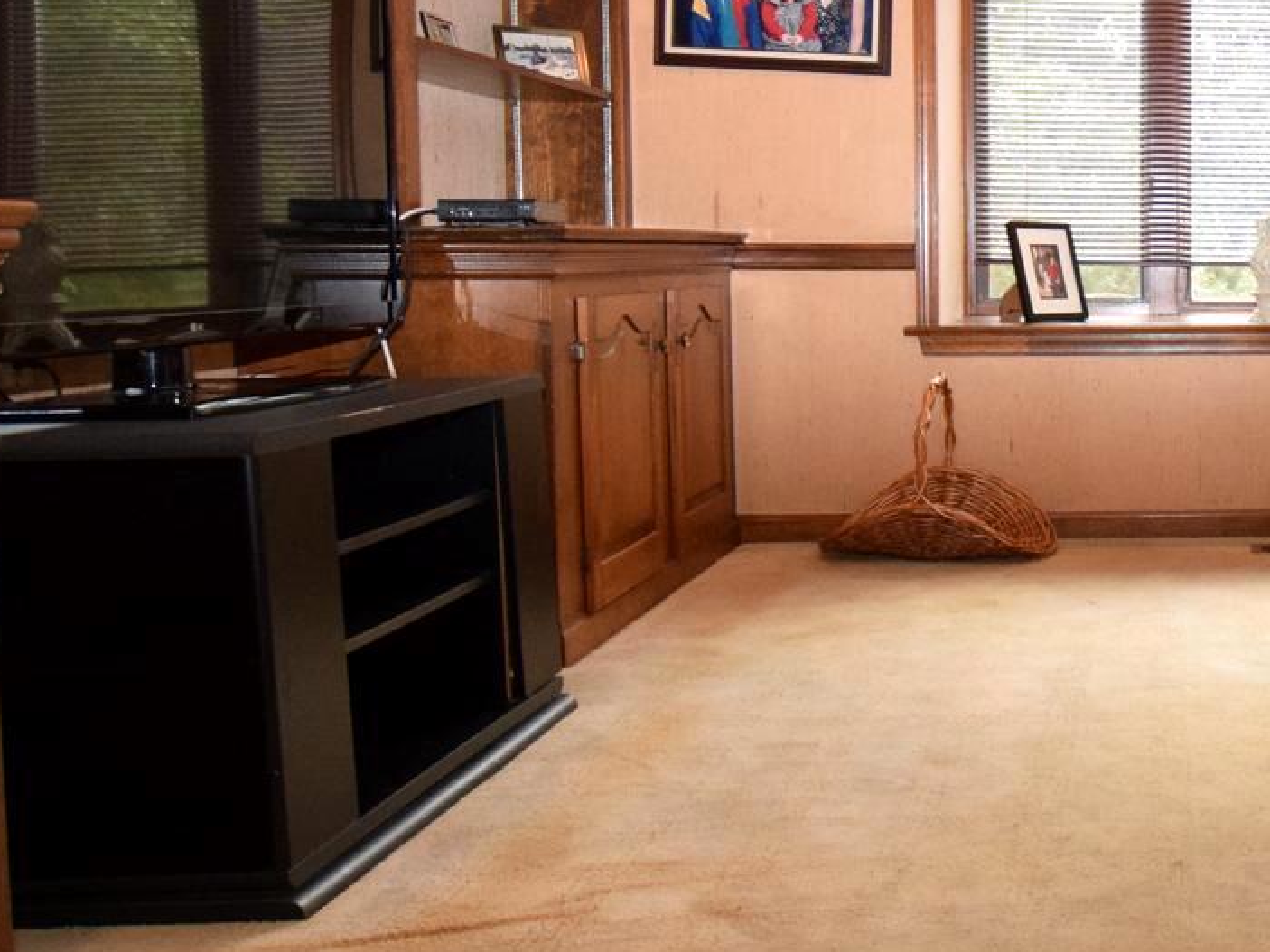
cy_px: 355
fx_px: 1541
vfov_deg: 34.2
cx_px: 1331
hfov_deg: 38.6
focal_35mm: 42
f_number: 4
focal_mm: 10
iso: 1800
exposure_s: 1/200
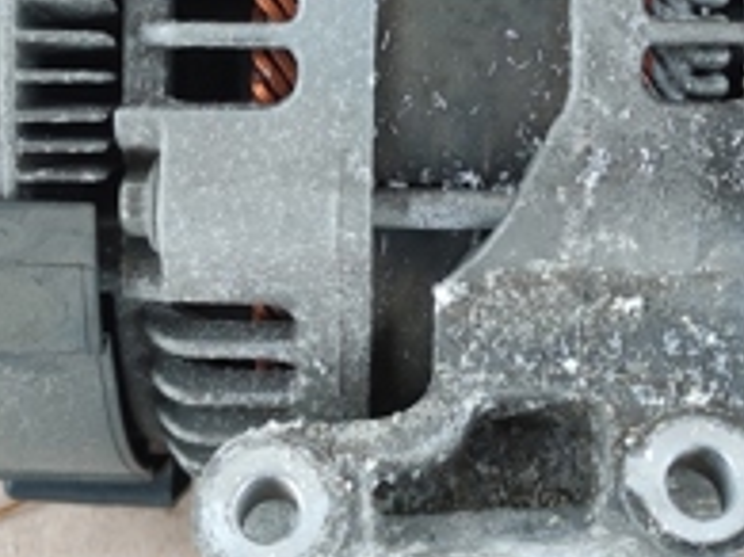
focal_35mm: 82
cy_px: 11
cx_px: 385
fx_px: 1761
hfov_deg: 23.9
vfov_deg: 17.6
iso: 243
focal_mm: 5.43
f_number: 1.89
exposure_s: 1/120
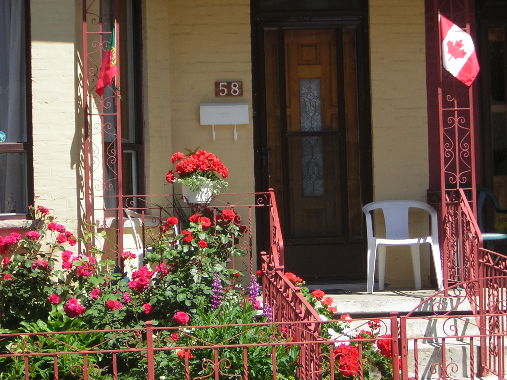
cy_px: 190
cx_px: 254
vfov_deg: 13.7
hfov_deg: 18.2
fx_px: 1582
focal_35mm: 108
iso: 50
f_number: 4.7
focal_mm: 14.1
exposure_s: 1/220
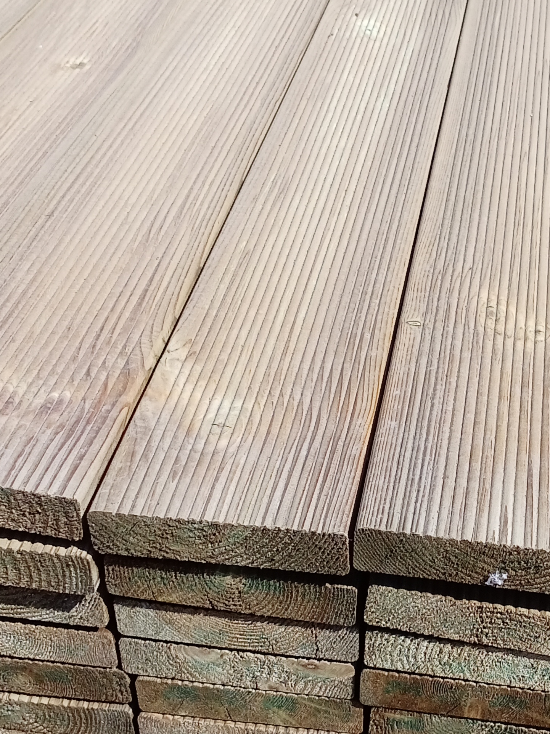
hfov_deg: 27.3
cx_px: 386
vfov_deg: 36.0
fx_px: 1124
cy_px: 454
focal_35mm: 53
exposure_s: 1/1422
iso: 102
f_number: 1.8
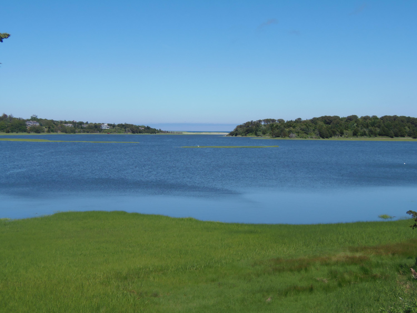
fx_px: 675
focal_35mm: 56
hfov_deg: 34.3
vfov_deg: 26.1
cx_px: 208
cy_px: 156
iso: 64
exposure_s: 1/800
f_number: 3.9
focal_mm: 10.4
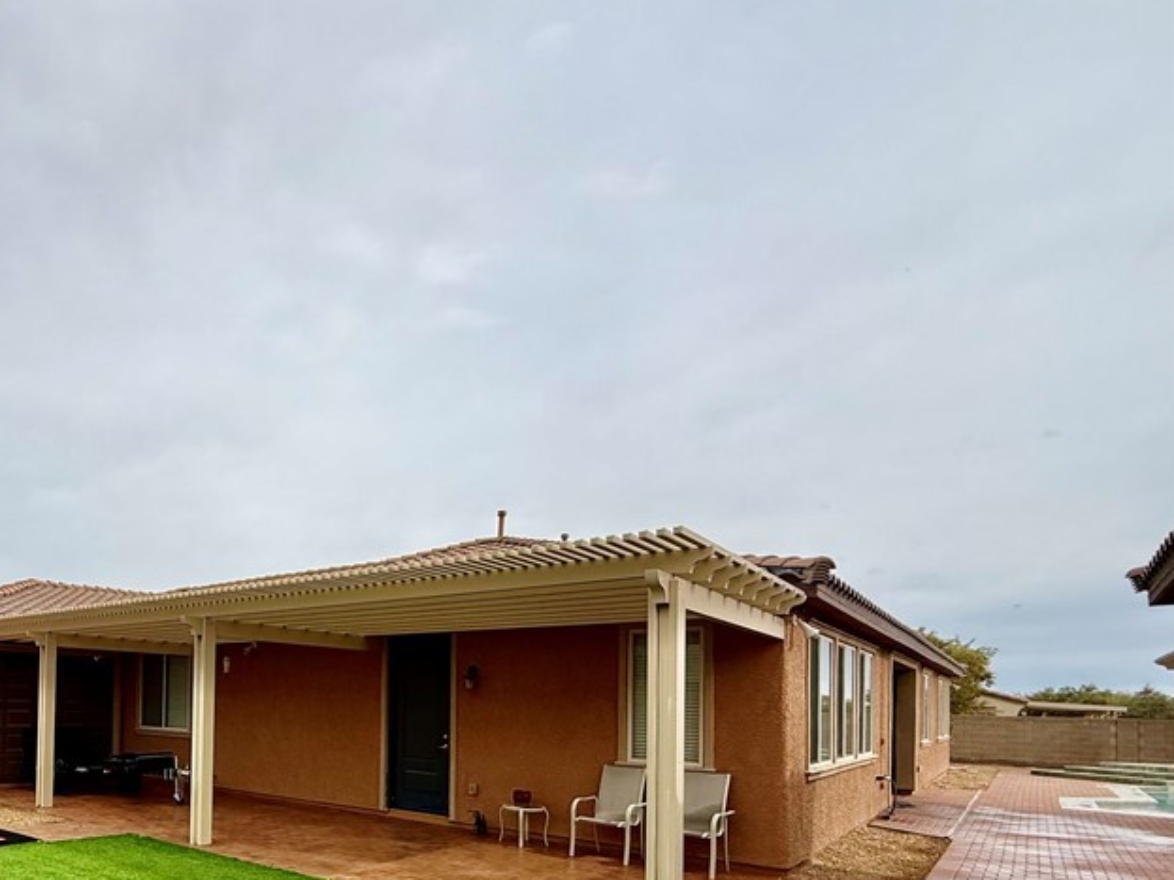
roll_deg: -1.6
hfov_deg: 66.4
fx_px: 780
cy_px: 682
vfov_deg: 55.4
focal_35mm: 23
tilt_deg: +1.5
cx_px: 219
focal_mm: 2.22
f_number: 2.2
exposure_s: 1/2506
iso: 50
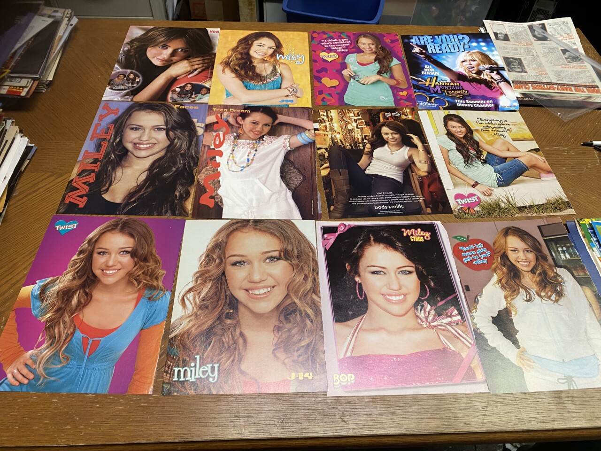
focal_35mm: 26
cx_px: 300
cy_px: 226
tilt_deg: -52.2
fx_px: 451
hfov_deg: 67.3
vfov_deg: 53.1
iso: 160
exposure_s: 1/60
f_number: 1.8
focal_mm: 4.25
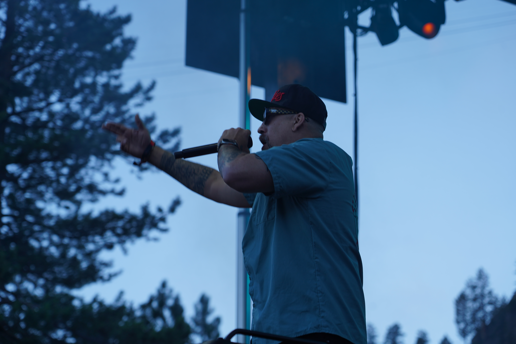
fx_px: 1505
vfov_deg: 13.0
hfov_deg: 19.5
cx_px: 258
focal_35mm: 105
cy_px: 172
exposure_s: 1/200
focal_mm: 105
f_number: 5
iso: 100
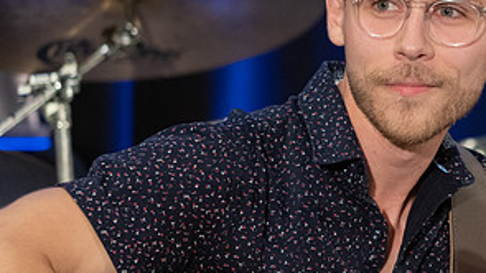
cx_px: 423
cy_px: 142
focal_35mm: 495
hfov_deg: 4.4
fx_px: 6380
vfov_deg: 2.5
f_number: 6.3
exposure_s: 1/160
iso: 5000
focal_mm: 240
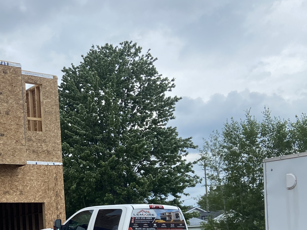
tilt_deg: +3.7
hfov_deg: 31.5
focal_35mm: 58
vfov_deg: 24.4
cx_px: 27
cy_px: 215
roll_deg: +3.3
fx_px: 514
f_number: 1.8
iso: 32
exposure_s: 1/2105
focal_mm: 4.25
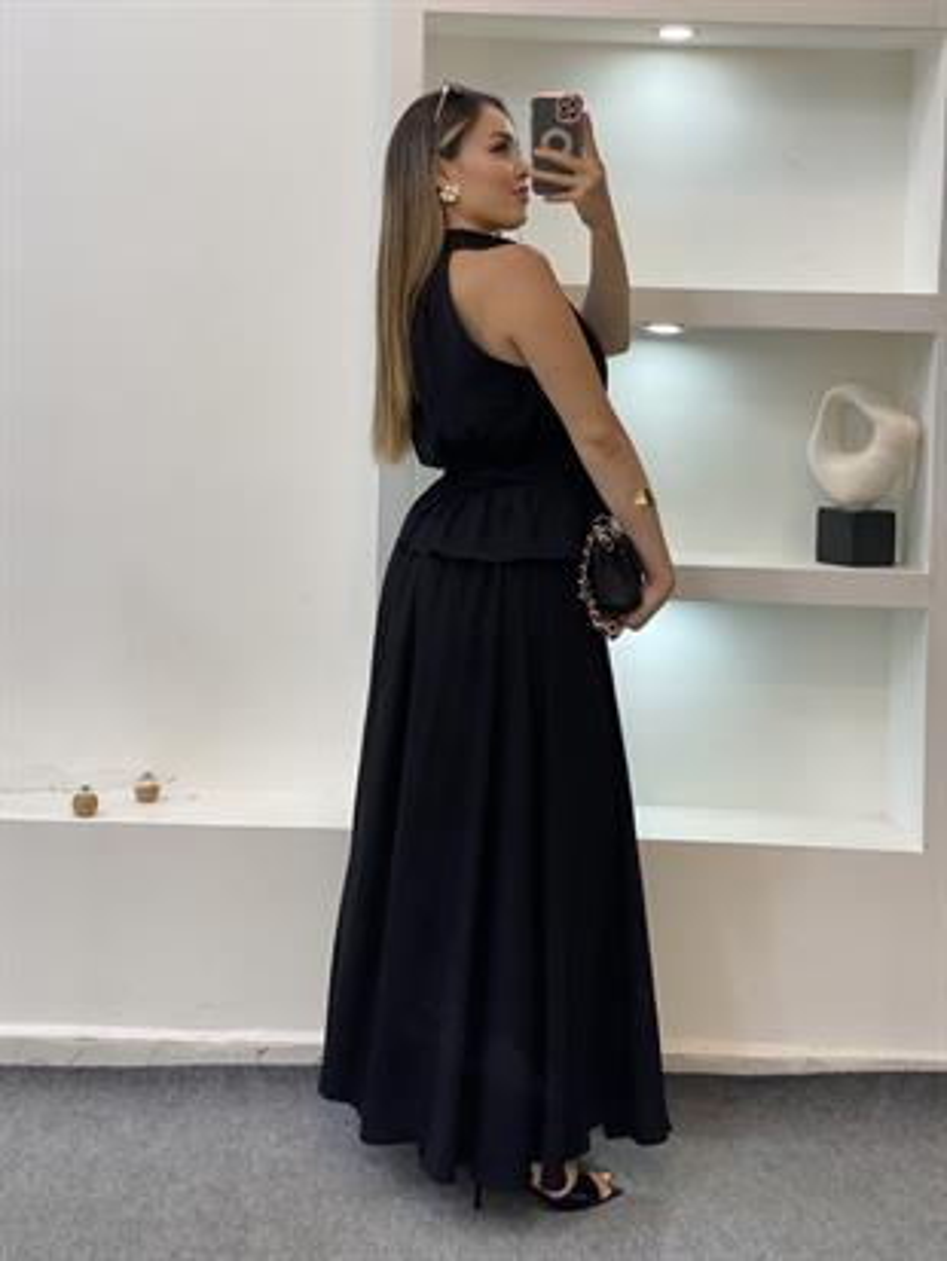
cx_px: 474
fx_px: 1896
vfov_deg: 36.8
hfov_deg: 28.0
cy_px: 630
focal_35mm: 52
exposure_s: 1/100
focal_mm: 6
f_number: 2
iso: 80
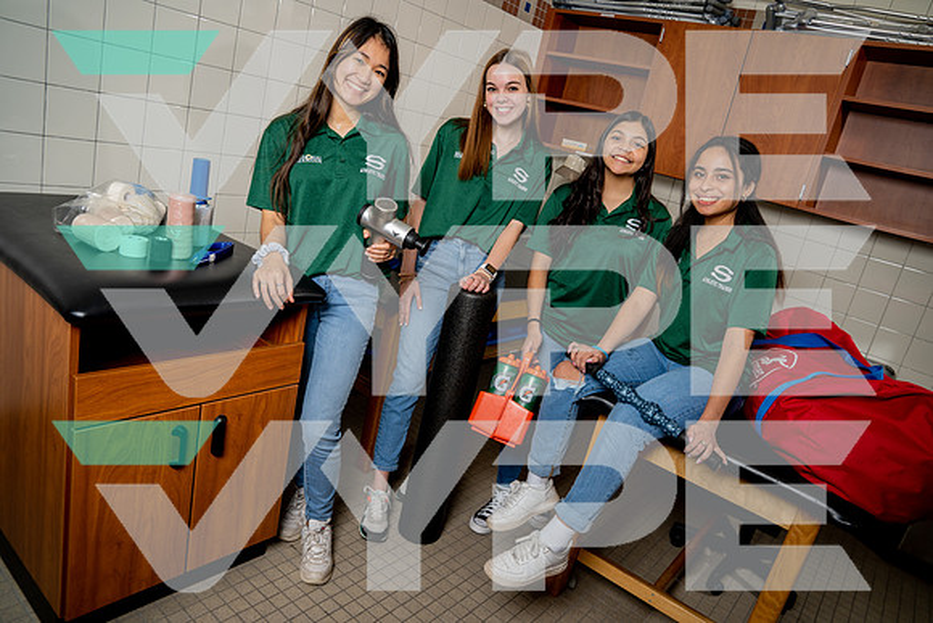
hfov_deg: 73.7
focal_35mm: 24
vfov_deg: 53.2
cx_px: 466
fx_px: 622
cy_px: 312
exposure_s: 1/250
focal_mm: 24
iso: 250
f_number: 6.3
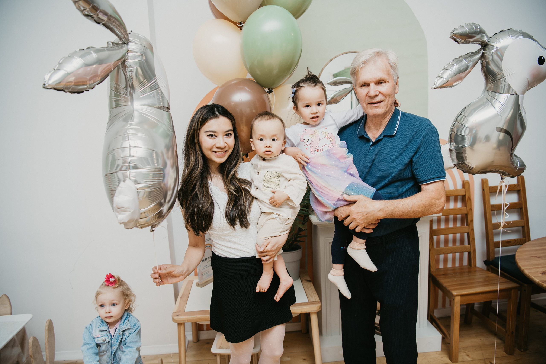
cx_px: 273
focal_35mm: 27
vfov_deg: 47.9
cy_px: 182
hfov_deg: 67.4
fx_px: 409
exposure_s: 1/160
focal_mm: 27
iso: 125
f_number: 3.5
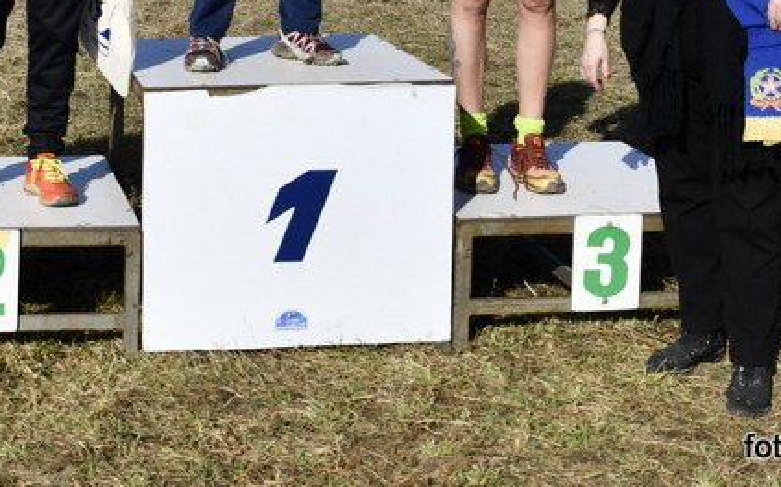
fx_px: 1681
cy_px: -128
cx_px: 166
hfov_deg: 25.7
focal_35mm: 79
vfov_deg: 15.8
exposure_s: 1/5000
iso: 500
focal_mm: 32
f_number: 6.3
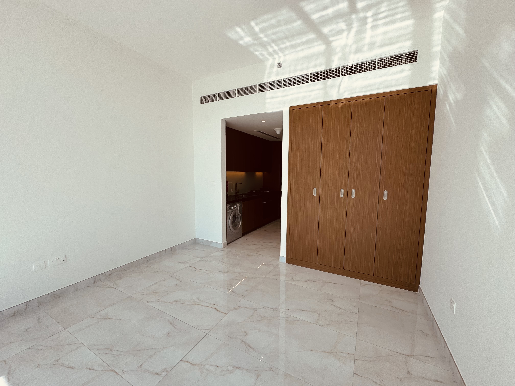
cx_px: 258
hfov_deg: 102.1
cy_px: 193
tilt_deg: -5.9
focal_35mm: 14
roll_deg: +1.3
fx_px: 208
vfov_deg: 85.7
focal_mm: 2.22
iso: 40
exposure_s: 1/238
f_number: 2.2
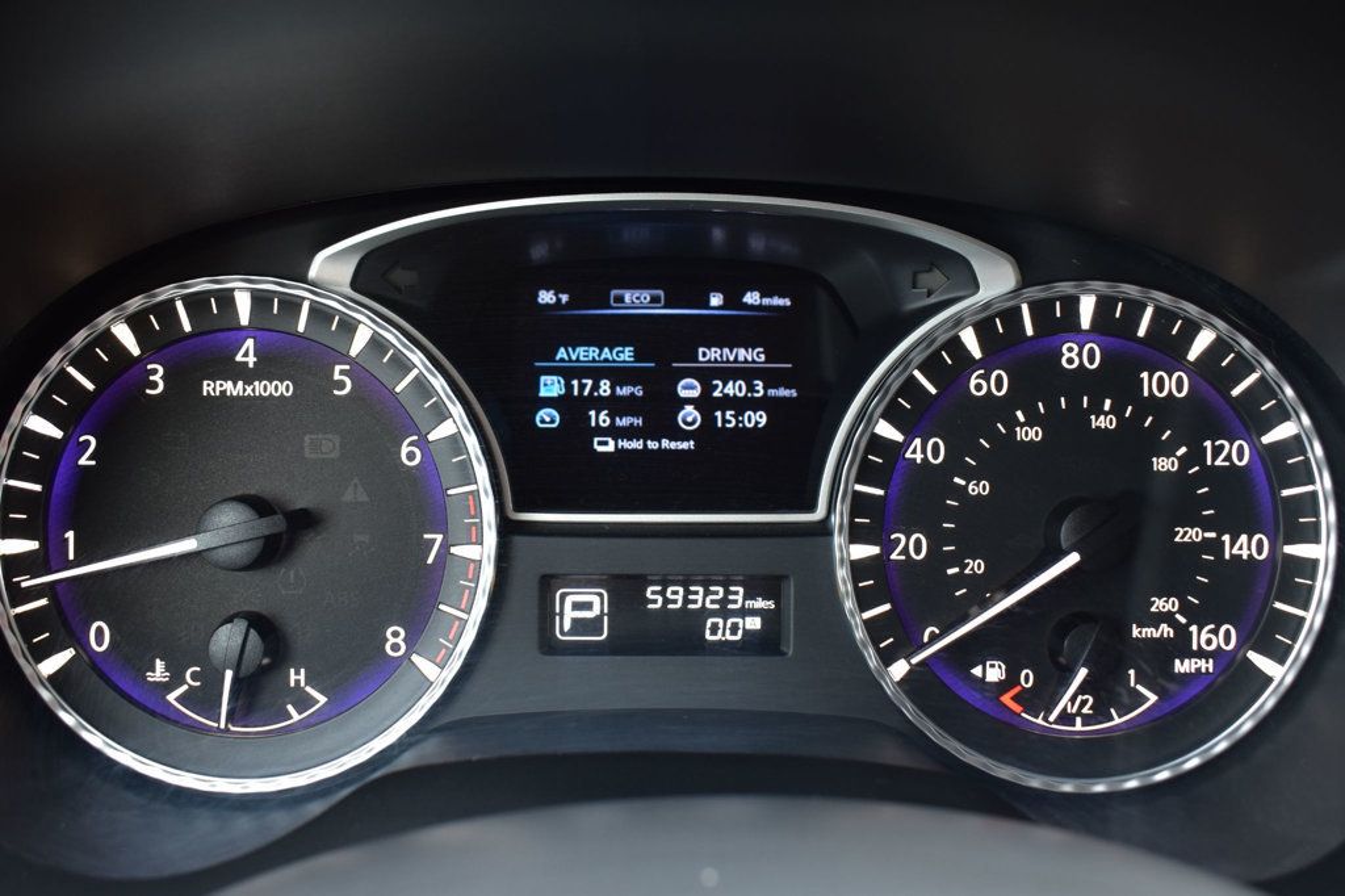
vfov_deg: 38.3
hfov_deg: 55.1
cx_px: 672
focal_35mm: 34
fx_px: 1288
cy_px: 448
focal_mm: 23
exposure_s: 1/20
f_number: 6.3
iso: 400
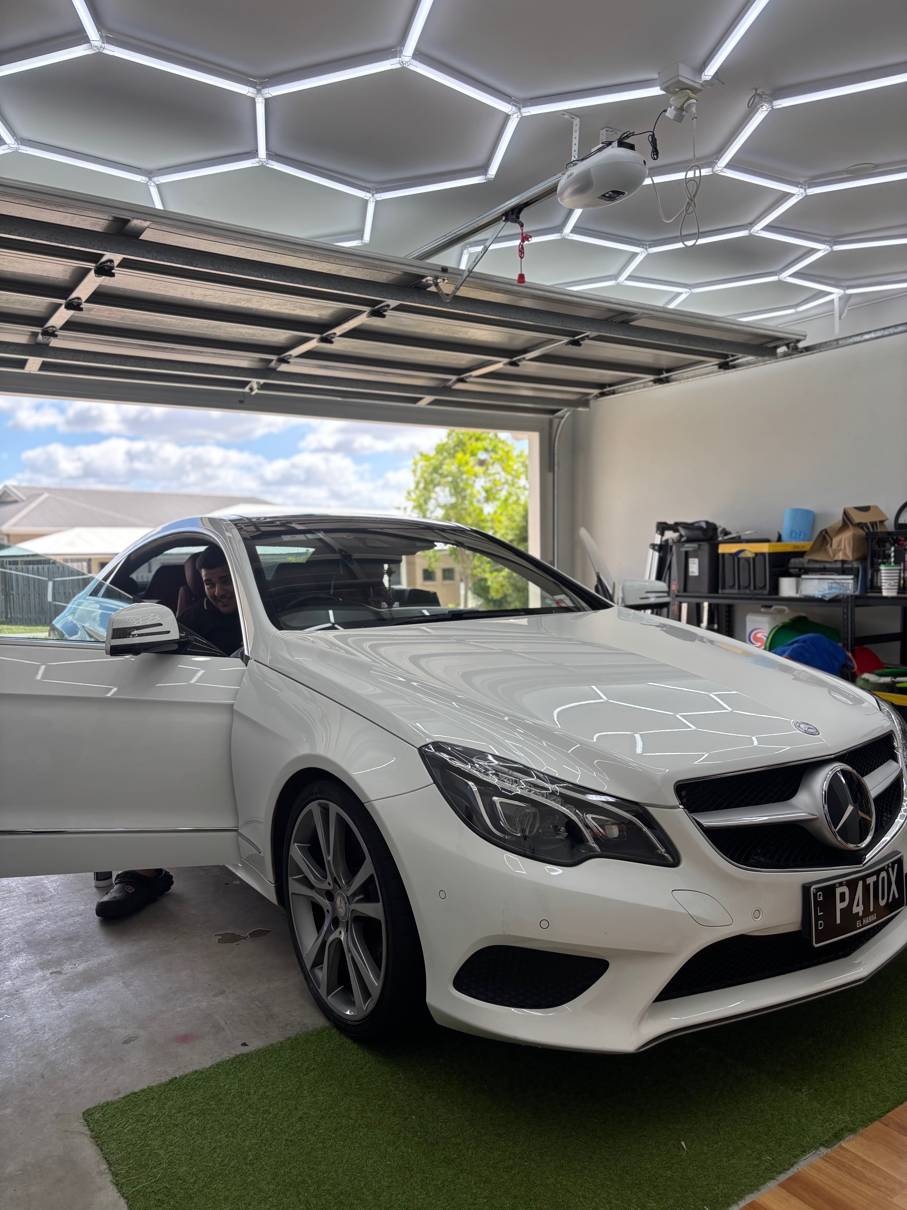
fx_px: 908
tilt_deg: -3.9
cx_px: 454
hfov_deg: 53.1
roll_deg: +0.9
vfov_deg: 67.3
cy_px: 605
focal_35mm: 26
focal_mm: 5.96
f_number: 1.6
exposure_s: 1/571
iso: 50
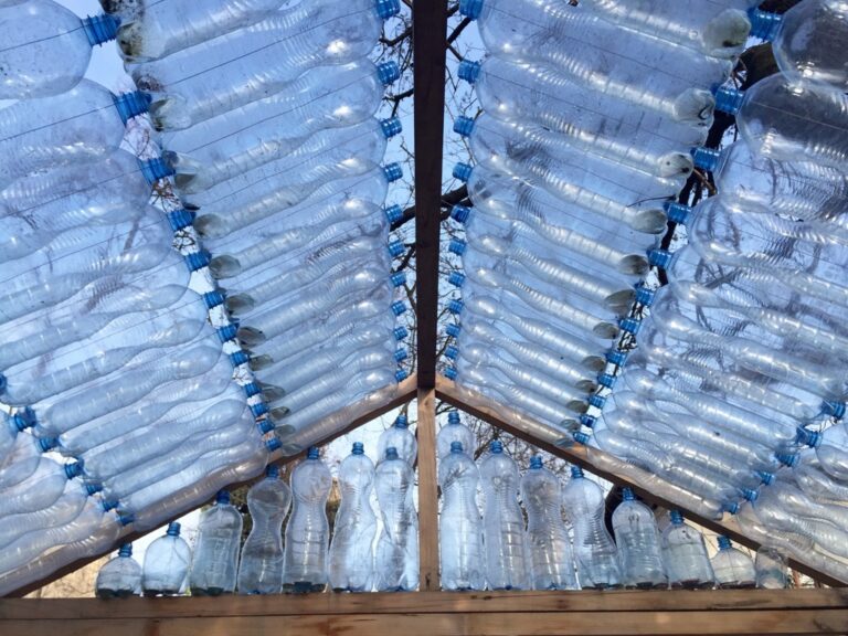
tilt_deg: +32.5
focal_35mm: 29
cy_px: 318
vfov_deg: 48.2
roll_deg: -1.4
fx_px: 710
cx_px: 424
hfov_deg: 61.7
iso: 32
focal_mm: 4.15
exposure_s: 1/608
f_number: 2.2
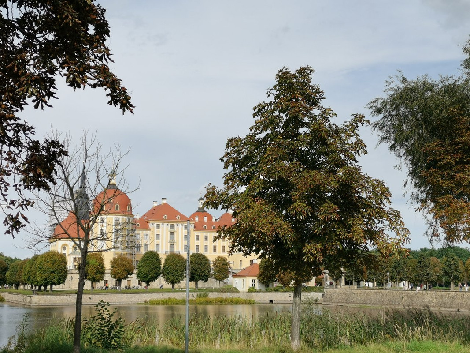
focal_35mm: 51
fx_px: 692
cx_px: 235
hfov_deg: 37.5
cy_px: 176
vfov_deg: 28.6
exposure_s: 1/2591
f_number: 1.8
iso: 50
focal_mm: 5.58
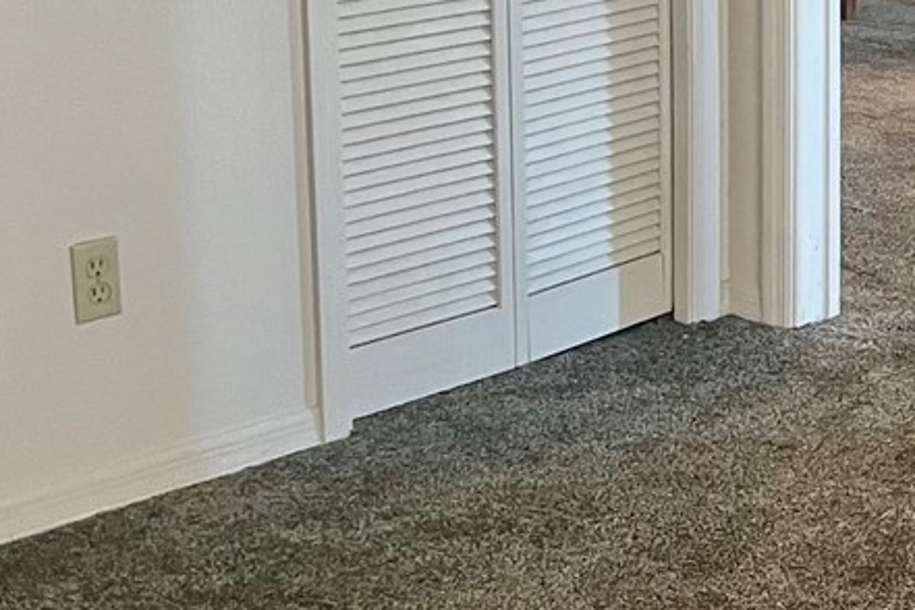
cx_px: 1050
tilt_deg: -11.2
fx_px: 2491
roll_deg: -0.8
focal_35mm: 98
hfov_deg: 19.8
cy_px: 50
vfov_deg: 13.8
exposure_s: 1/60
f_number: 1.5
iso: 320
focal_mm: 5.7
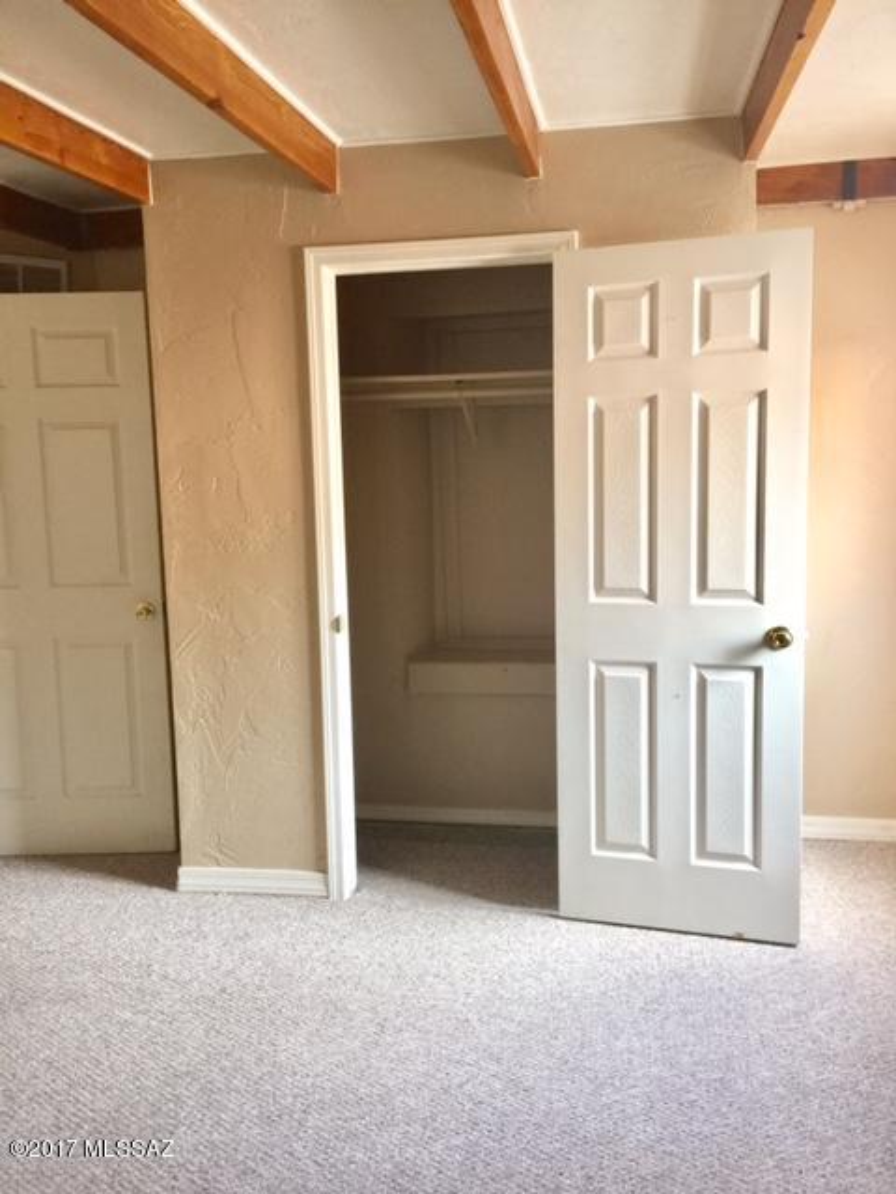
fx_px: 1001
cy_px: 597
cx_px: 448
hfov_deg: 48.2
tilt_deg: -7.8
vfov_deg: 61.7
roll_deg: +1.2
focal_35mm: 29
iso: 50
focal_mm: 4.15
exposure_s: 1/15
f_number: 2.2
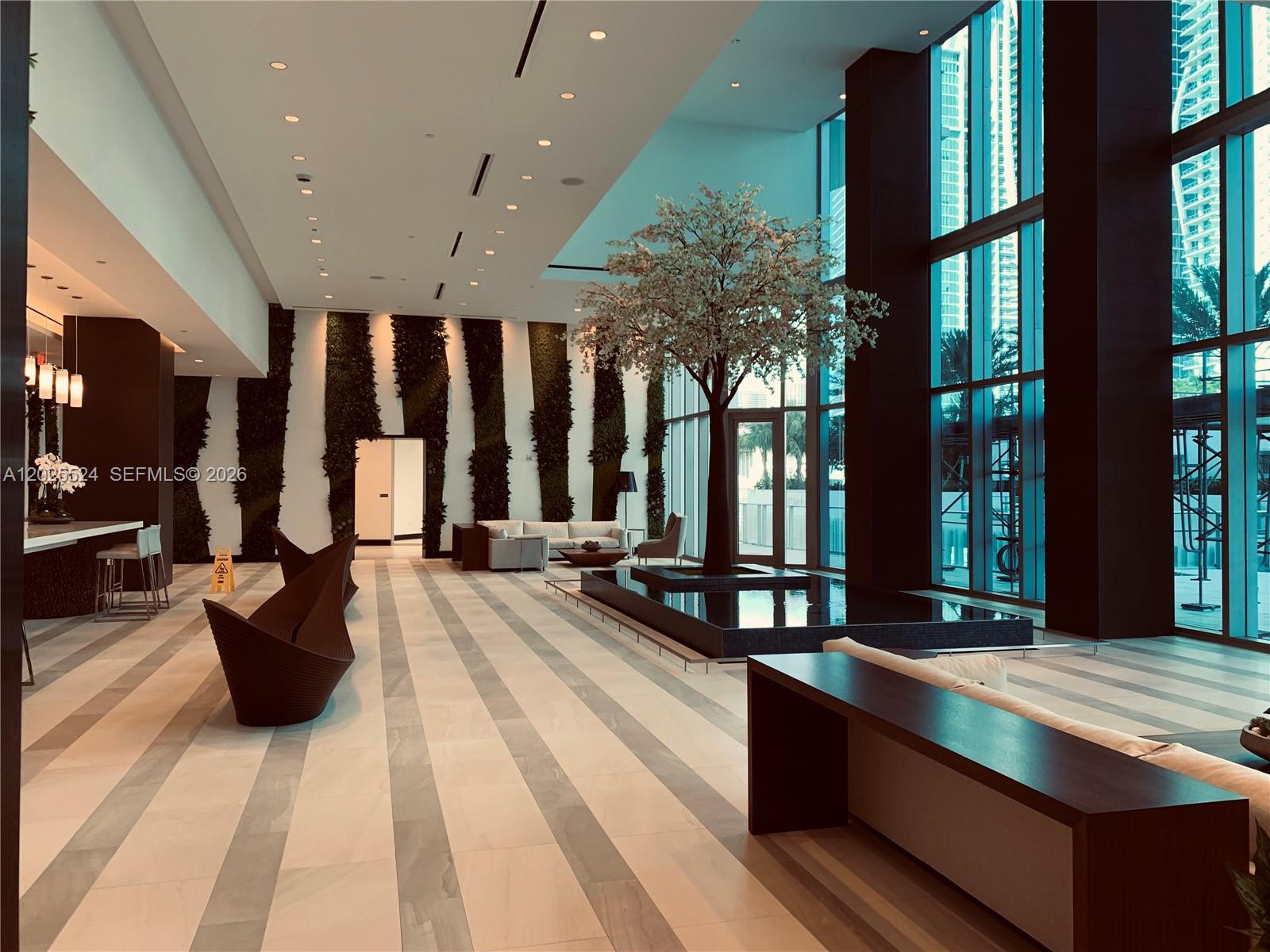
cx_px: 635
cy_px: 476
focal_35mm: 26
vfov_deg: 53.1
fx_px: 954
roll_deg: -0.4
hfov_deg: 67.3
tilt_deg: +1.2
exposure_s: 1/120
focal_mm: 4.25
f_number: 1.8
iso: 80
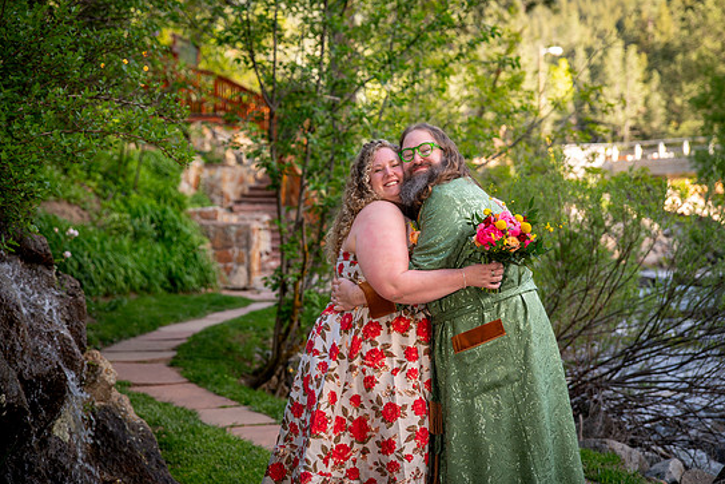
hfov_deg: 28.4
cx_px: 384
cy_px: 219
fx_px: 1430
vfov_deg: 19.2
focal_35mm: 71
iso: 160
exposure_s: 1/200
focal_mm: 62
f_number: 2.8
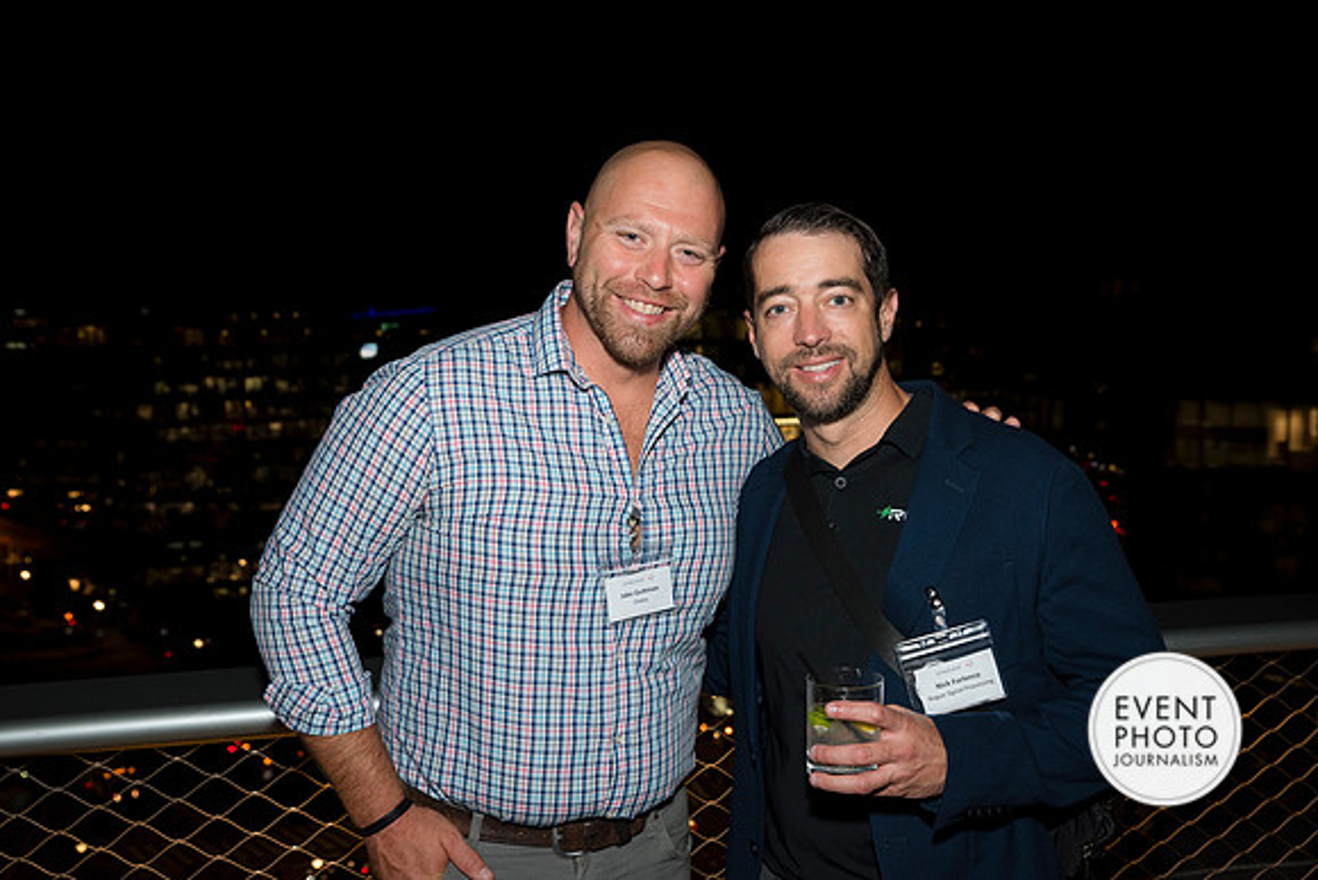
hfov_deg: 48.4
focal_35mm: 40
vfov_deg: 33.4
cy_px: 440
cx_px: 659
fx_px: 1465
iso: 800
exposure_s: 1/125
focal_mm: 40
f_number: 5.6
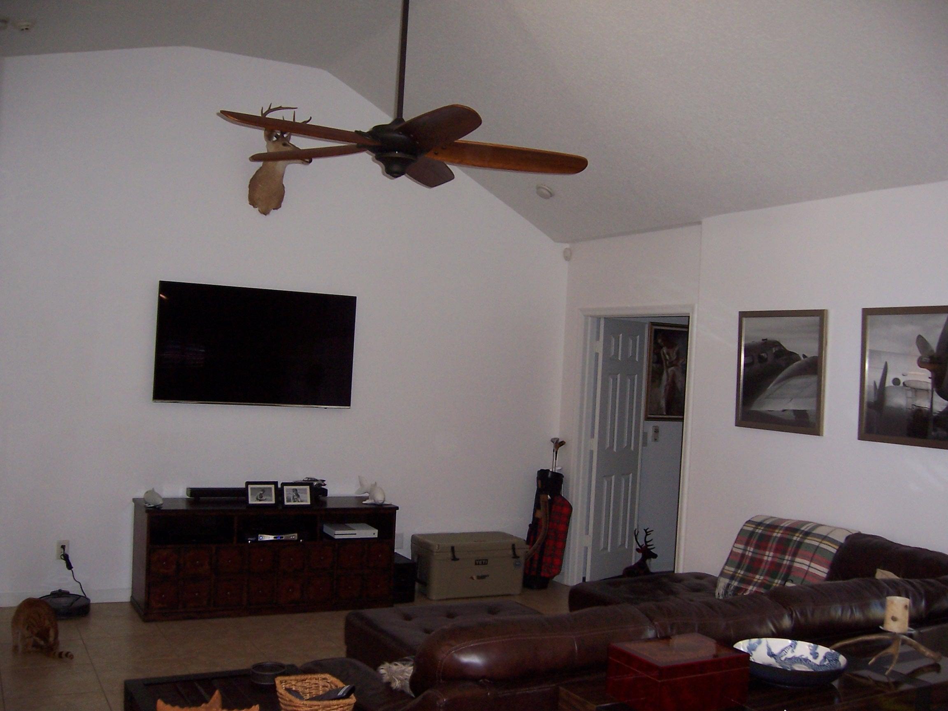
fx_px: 986
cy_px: 356
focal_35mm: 36
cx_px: 474
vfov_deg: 39.7
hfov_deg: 51.4
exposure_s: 1/60
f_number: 3
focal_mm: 6
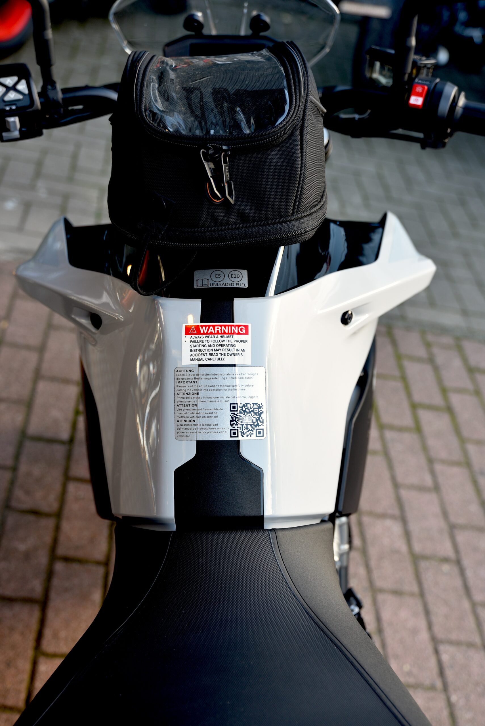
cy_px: 363
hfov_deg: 28.1
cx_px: 242
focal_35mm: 48
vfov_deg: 41.1
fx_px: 969
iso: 200
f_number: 4
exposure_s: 1/60
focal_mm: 48
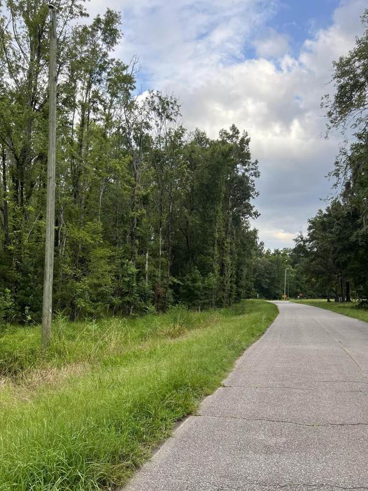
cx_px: 179
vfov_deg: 59.7
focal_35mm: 30
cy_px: 278
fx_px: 425
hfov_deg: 46.8
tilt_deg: +2.4
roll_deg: -1.2
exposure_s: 1/666
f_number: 1.5
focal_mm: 5.7
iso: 50
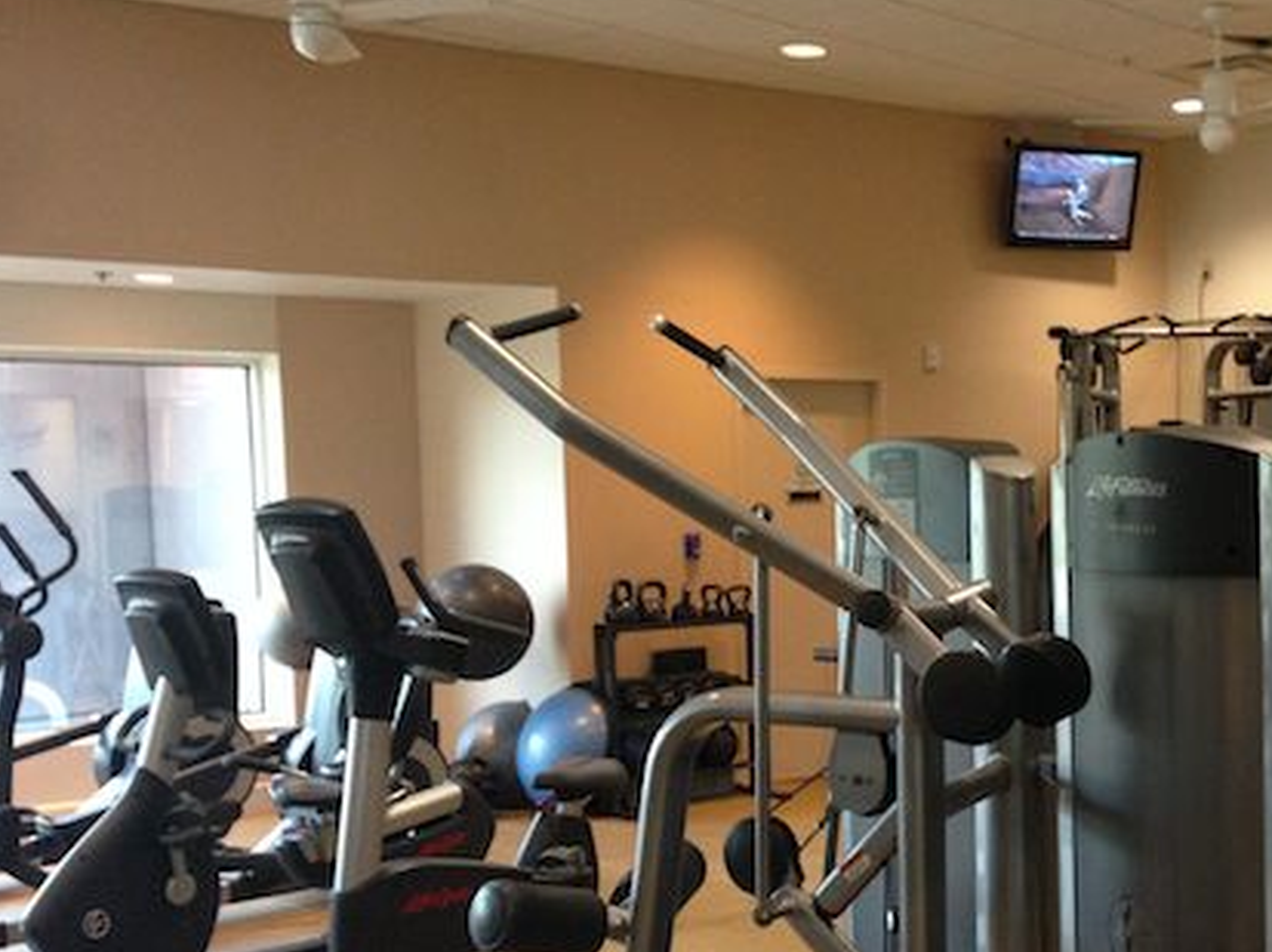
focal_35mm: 56
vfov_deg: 25.9
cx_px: 905
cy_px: 636
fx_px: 2056
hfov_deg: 33.9
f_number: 2.4
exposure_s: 1/20
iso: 250
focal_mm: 4.12
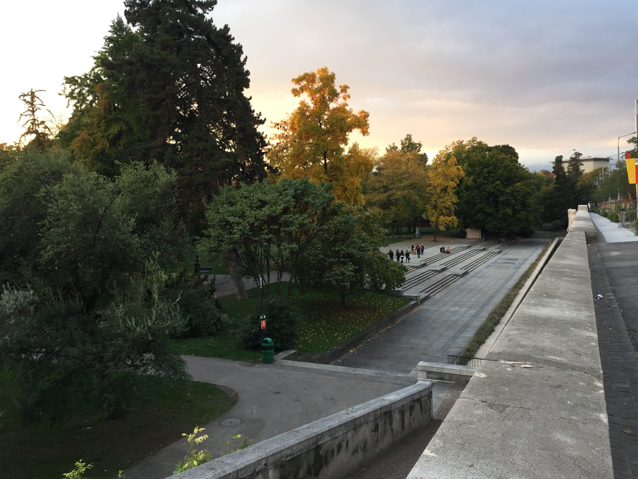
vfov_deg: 48.2
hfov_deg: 61.7
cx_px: 319
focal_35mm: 29
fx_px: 534
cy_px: 240
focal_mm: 4.15
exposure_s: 1/100
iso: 40
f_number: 2.2
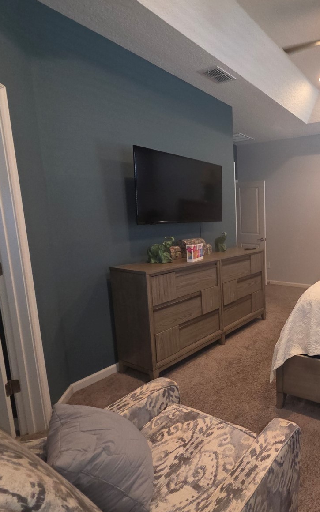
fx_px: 265
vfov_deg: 88.0
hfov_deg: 52.8
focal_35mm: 19
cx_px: 300
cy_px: 256
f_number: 1.9
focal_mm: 2.2
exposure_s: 1/60
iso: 200
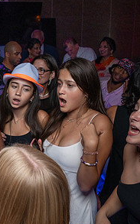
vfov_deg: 36.9
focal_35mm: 55
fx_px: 336
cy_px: 111
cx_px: -43
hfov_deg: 21.3
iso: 2000
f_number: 5.6
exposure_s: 1/200
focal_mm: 24
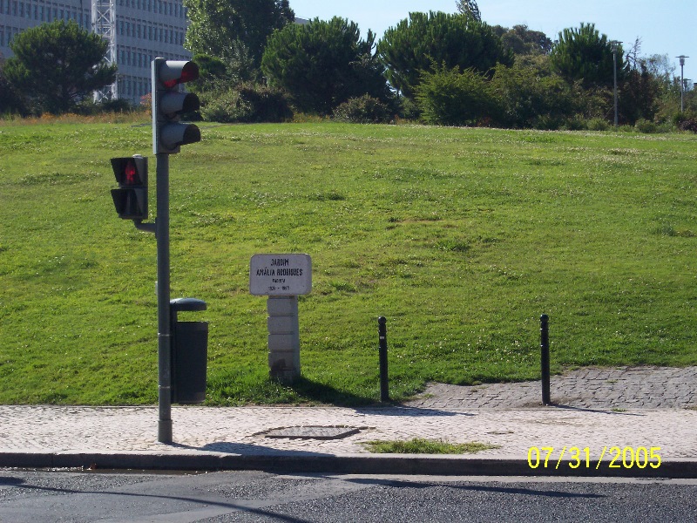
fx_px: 2295
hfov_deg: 17.3
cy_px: 262
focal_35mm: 114
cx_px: 348
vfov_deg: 13.0
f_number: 8
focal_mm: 24
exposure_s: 1/250
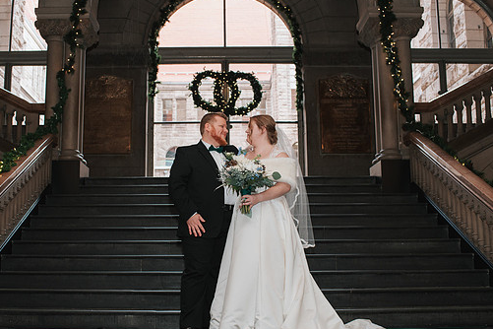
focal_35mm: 46
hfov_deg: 42.6
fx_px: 630
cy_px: 184
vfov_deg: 29.2
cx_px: 203
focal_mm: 35
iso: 1000
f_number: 3.5
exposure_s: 1/200
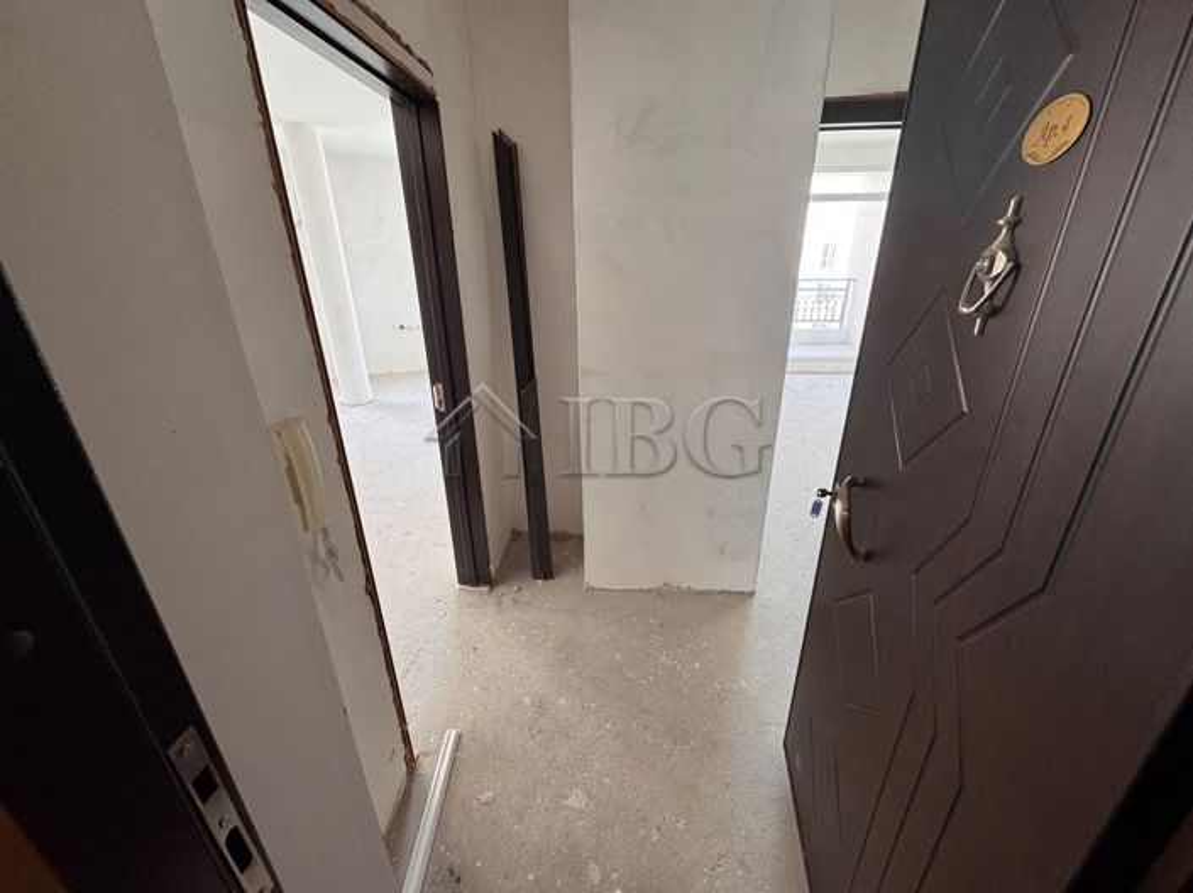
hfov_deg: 102.1
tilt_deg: -21.9
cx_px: 596
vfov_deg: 85.6
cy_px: 446
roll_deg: +0.6
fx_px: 482
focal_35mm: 14
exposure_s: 1/99
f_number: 2.2
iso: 200
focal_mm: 2.22
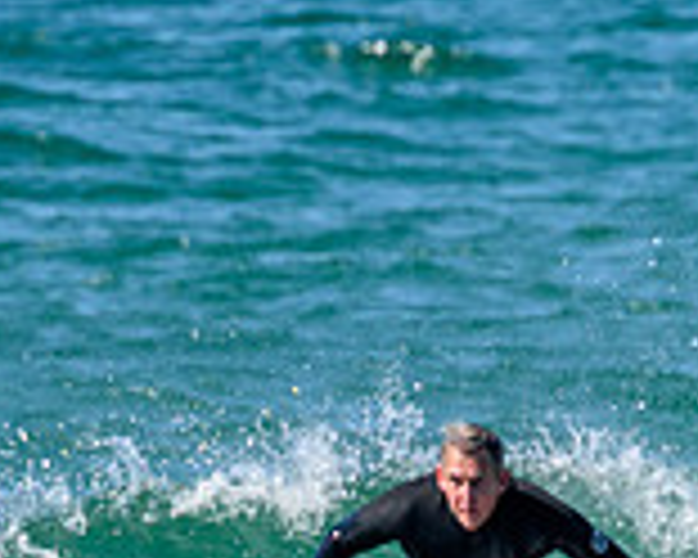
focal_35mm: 3673
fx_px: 75877
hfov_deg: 0.5
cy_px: 667
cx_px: 639
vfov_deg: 0.4
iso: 720
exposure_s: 1/800
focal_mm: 800
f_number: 11
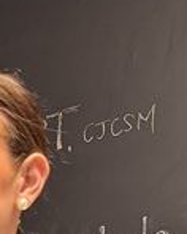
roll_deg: -0.7
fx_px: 1123
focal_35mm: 162
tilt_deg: -16.0
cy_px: 738
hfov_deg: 8.5
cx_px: -292
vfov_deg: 9.1
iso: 160
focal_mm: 6.76
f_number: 1.78
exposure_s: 1/60
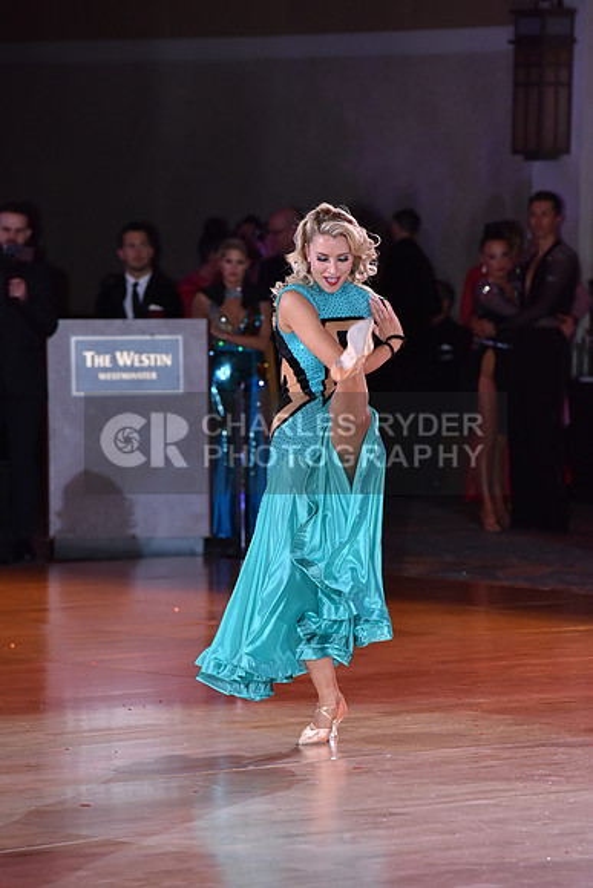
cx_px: 296
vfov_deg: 10.3
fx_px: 4938
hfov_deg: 6.9
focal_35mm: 200
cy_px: 444
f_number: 5
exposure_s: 1/250
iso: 1600
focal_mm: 200
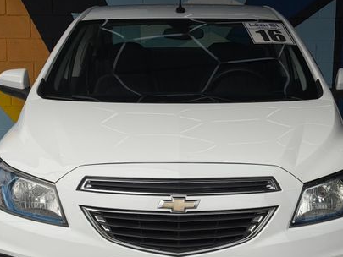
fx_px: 902
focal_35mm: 91
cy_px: 159
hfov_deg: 21.5
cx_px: 167
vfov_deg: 16.2
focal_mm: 6.76
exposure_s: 1/9901
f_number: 1.78
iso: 64
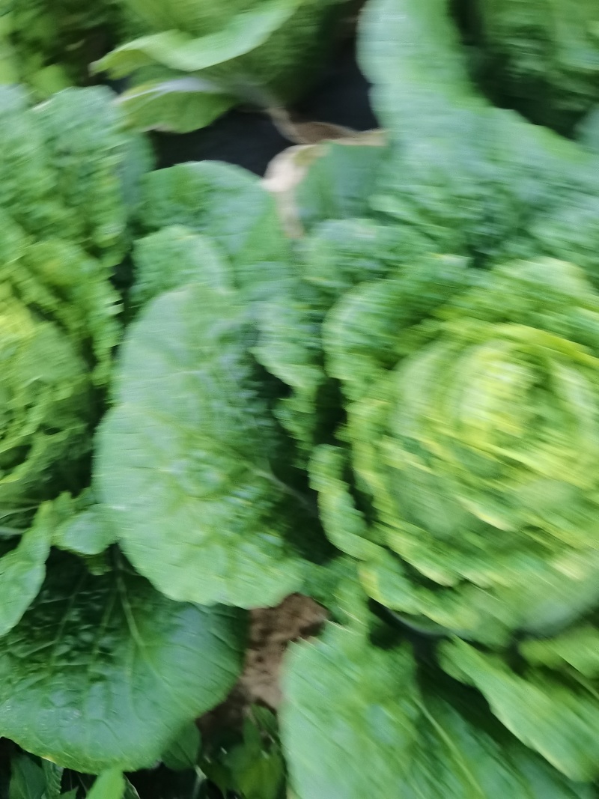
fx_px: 623
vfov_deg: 65.3
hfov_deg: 51.3
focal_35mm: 27
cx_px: 300
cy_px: 400
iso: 640
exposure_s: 1/25
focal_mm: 4.94
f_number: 1.9
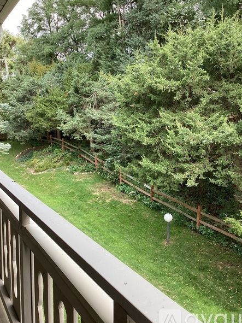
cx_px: 111
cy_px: 149
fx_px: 326
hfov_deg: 40.7
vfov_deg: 52.6
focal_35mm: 35
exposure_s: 1/120
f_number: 2.4
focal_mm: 3.3
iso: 32
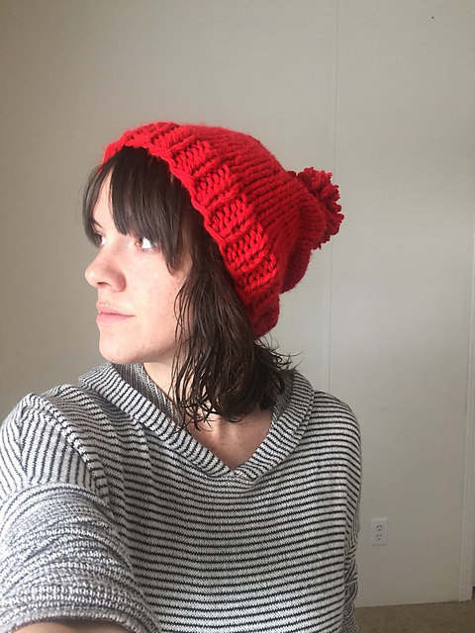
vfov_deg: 61.7
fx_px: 531
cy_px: 316
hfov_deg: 48.2
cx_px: 238
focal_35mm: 29
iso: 125
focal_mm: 4.15
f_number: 2.2
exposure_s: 1/30
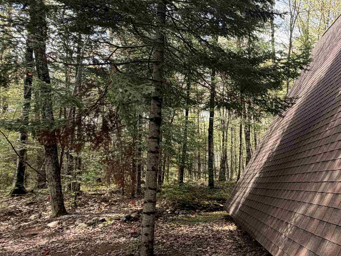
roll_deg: +1.9
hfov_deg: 51.3
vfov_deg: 46.6
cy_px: 147
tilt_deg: +6.4
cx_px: 320
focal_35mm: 30
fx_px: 295
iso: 40
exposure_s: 1/502
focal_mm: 2.22
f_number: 2.2
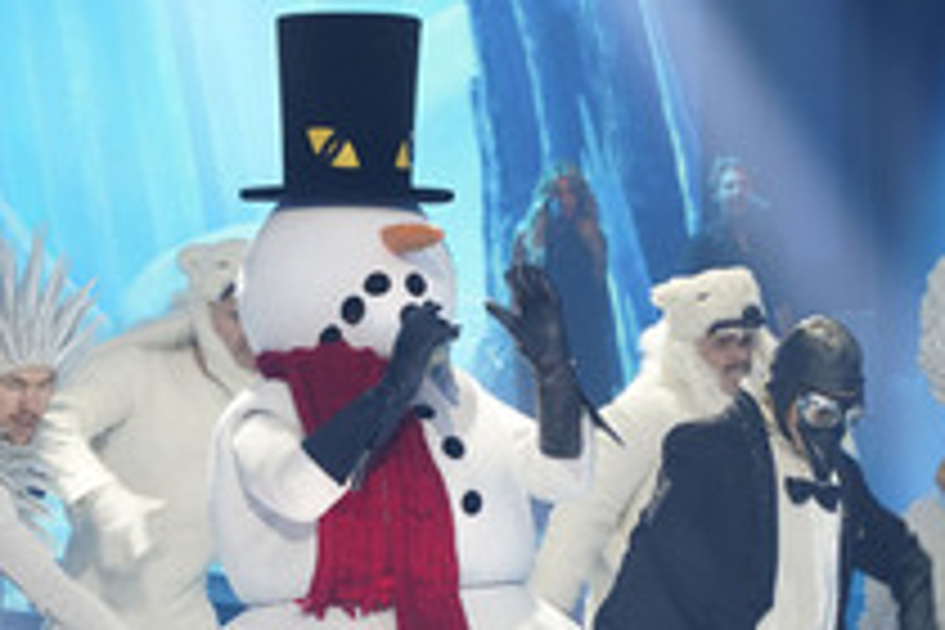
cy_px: 518
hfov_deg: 10.2
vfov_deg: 6.8
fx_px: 5302
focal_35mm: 202
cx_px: 286
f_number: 5.6
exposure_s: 1/200
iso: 3200
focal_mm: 94
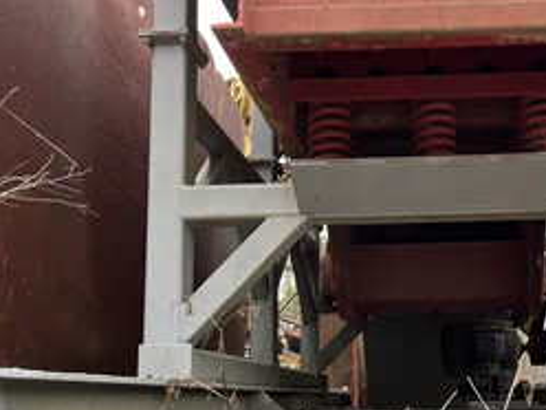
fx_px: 662
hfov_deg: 42.7
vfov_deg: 33.6
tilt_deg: +8.5
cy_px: 309
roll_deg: +1.7
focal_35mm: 42
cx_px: 438
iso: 50
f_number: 1.6
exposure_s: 1/311
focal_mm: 5.1
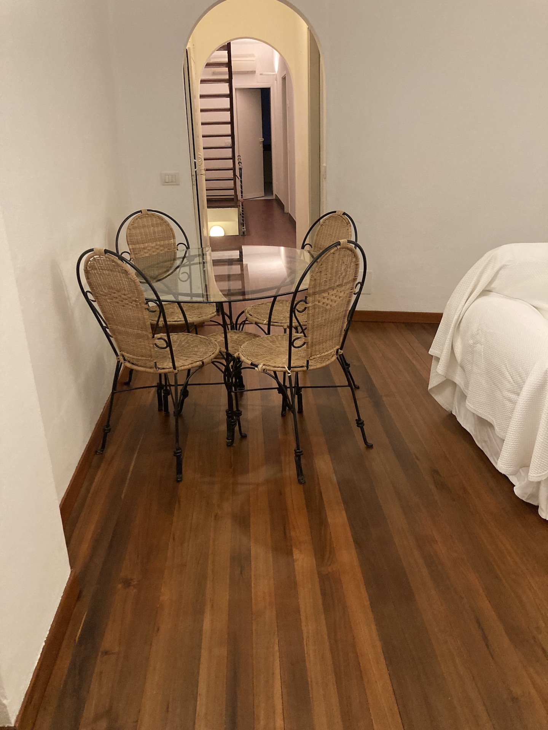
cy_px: 365
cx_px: 274
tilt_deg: -19.3
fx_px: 591
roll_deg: +2.5
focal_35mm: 28
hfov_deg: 49.7
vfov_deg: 63.4
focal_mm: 3.99
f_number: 1.8
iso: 320
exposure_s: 1/33
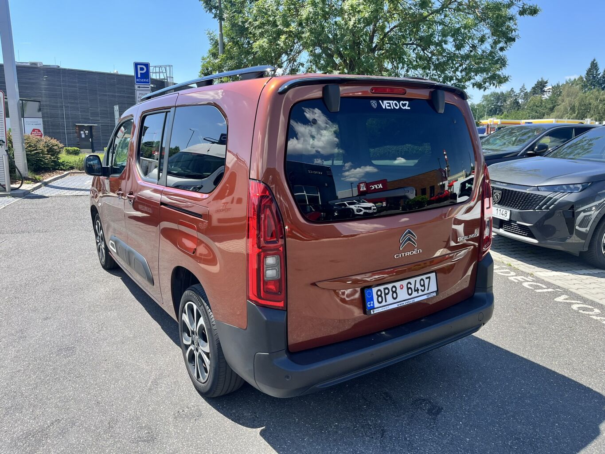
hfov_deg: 67.3
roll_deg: -1.1
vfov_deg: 53.1
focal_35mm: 26
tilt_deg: -10.4
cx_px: 302
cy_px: 227
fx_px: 454
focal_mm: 5.1
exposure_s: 1/1046
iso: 50
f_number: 1.6
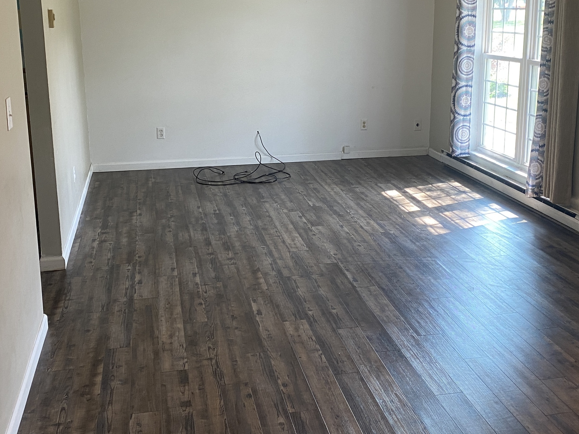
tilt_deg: -11.4
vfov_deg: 33.4
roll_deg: +1.3
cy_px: 156
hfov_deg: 43.8
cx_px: 323
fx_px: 719
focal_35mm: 43
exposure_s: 1/60
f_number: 1.8
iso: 80
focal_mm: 4.25
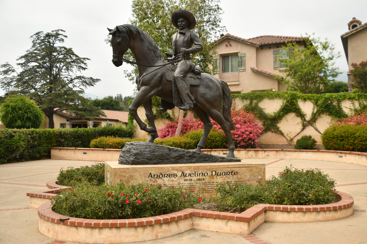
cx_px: 184
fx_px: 336
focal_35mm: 33
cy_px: 122
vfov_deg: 40.0
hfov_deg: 57.2
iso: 100
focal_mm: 22
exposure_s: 1/640
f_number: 5
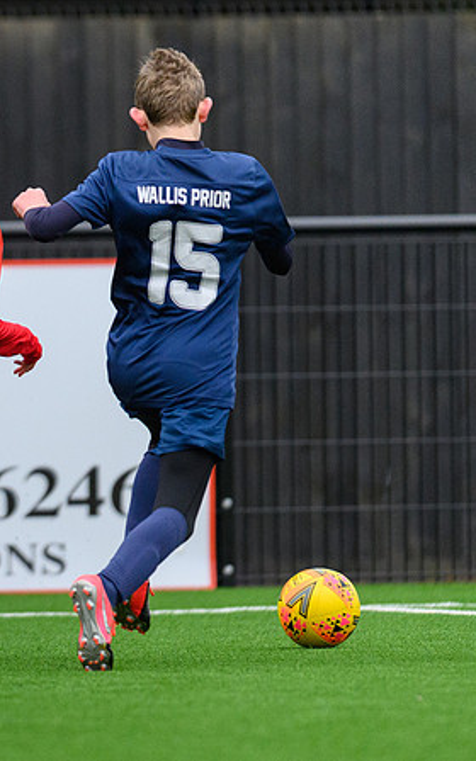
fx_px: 17539
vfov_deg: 2.5
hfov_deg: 1.6
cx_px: -215
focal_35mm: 845
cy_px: 423
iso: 3200
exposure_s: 1/2000
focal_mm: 400
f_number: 2.8
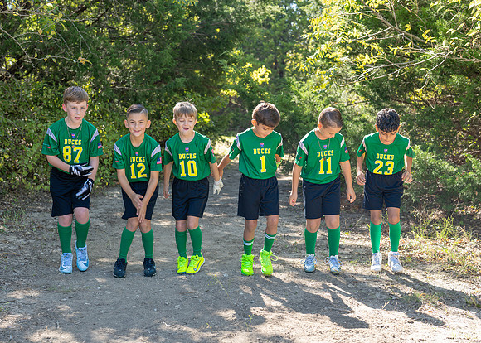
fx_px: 837
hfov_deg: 32.1
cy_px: 165
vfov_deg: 23.2
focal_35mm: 61
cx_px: 239
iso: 125
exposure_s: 1/250
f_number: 3.2
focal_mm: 50
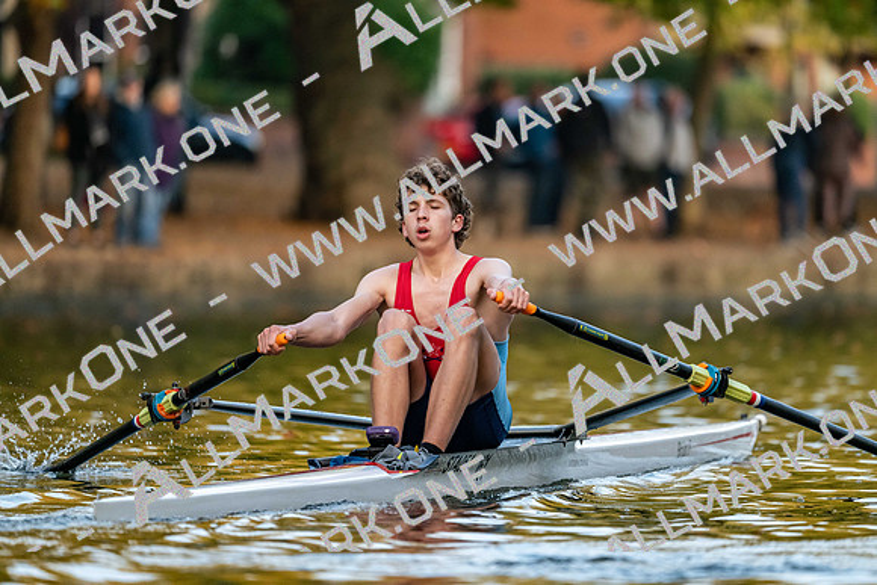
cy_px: 292
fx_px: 9746
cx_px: 438
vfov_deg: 3.4
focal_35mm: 400
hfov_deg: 5.2
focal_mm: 400
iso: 3600
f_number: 4.5
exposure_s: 1/2500
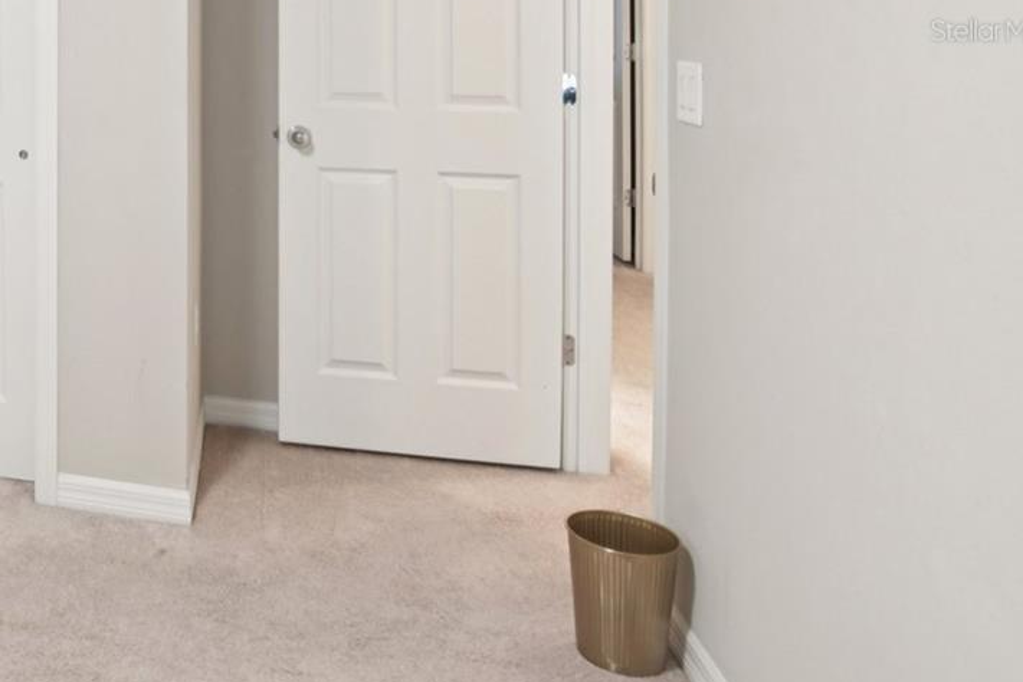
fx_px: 1023
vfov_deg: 34.2
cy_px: 30
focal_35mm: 36
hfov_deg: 42.3
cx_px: -92
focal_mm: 16
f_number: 8
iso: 400
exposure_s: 1/6
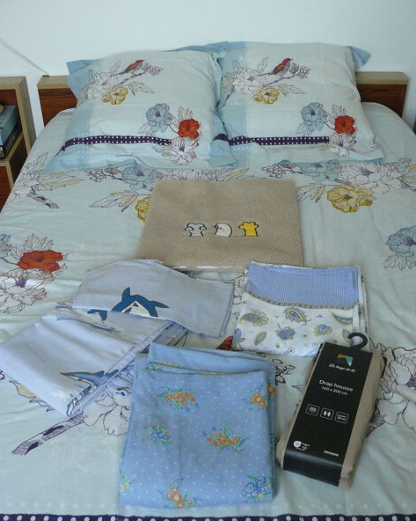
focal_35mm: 38
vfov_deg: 48.0
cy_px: 256
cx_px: 206
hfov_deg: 39.1
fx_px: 585
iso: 200
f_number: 2.8
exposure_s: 1/25
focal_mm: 6
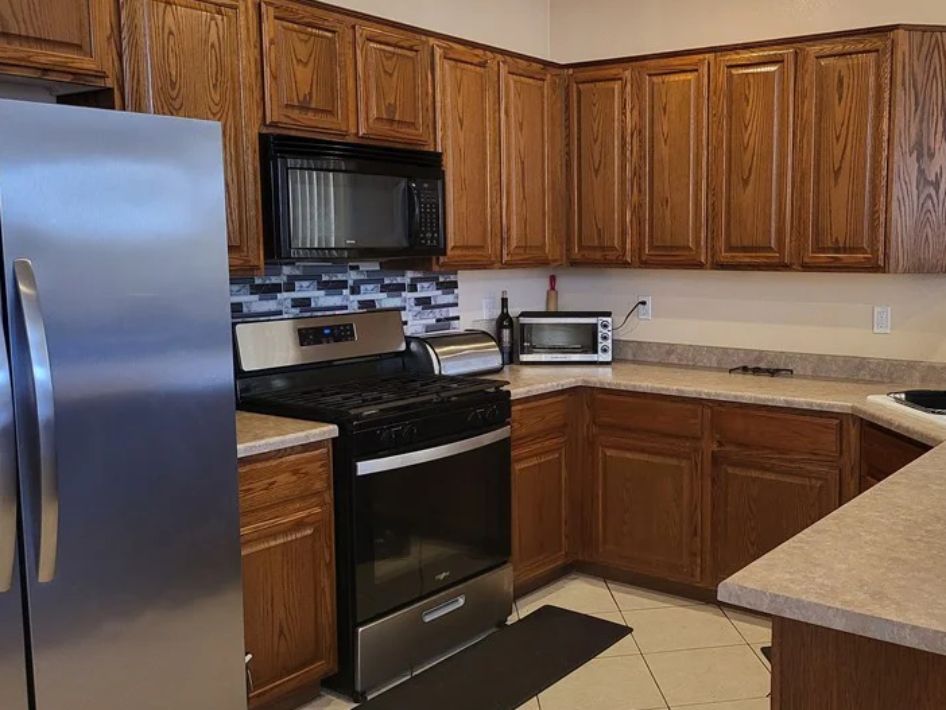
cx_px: 623
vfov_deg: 40.7
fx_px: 957
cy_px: 356
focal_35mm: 35
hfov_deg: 51.7
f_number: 1.8
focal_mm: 5
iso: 320
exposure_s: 1/120
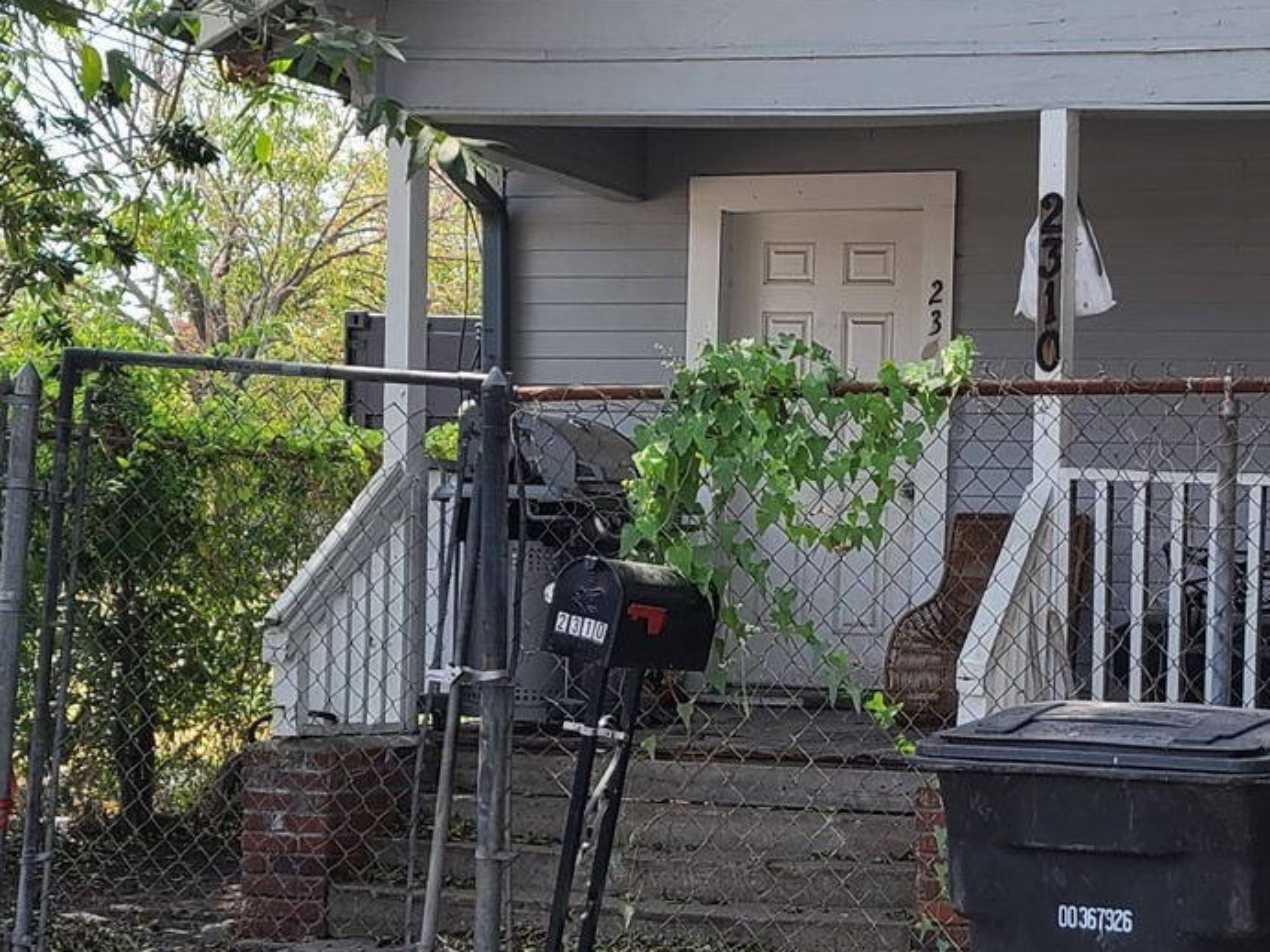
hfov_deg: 26.0
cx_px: 951
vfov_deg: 19.9
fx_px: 2715
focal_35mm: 74
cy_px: 563
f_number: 1.8
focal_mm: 7
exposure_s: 1/204
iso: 16
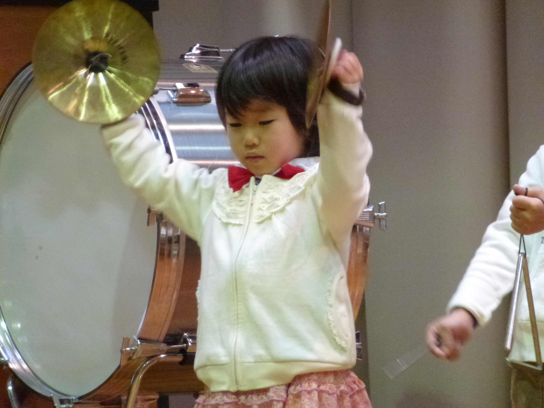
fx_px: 6035
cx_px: 272
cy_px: 204
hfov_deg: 5.2
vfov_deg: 3.9
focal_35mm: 384
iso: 800
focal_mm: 68.8
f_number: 5.9
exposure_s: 1/15
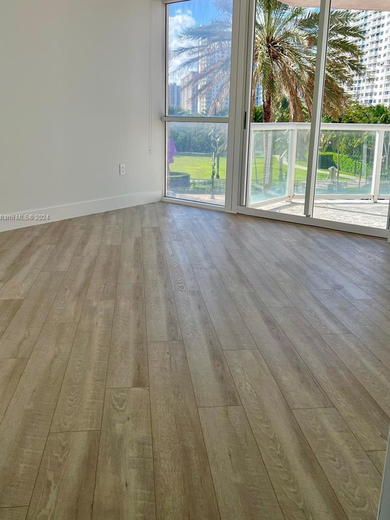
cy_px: 218
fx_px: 465
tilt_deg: -10.6
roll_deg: -1.6
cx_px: 187
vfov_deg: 58.0
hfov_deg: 45.4
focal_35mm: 31
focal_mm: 5.7
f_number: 1.5
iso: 50
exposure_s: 1/330
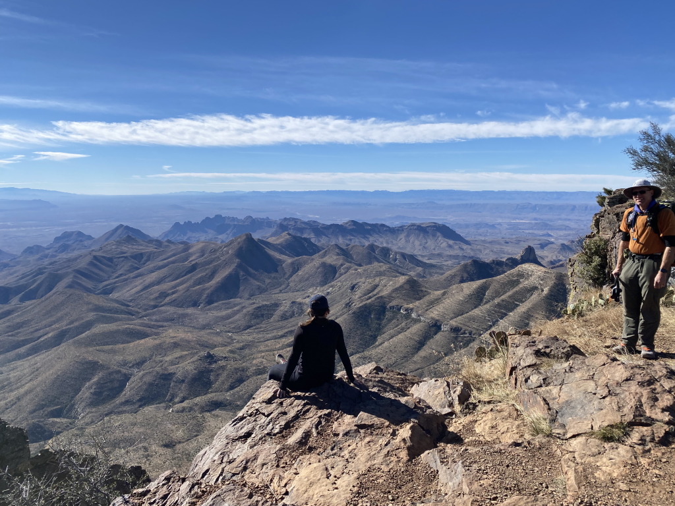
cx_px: 338
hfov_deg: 67.3
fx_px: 507
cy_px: 253
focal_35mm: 26
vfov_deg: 53.1
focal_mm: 4.25
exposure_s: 1/3731
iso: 32
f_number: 1.8
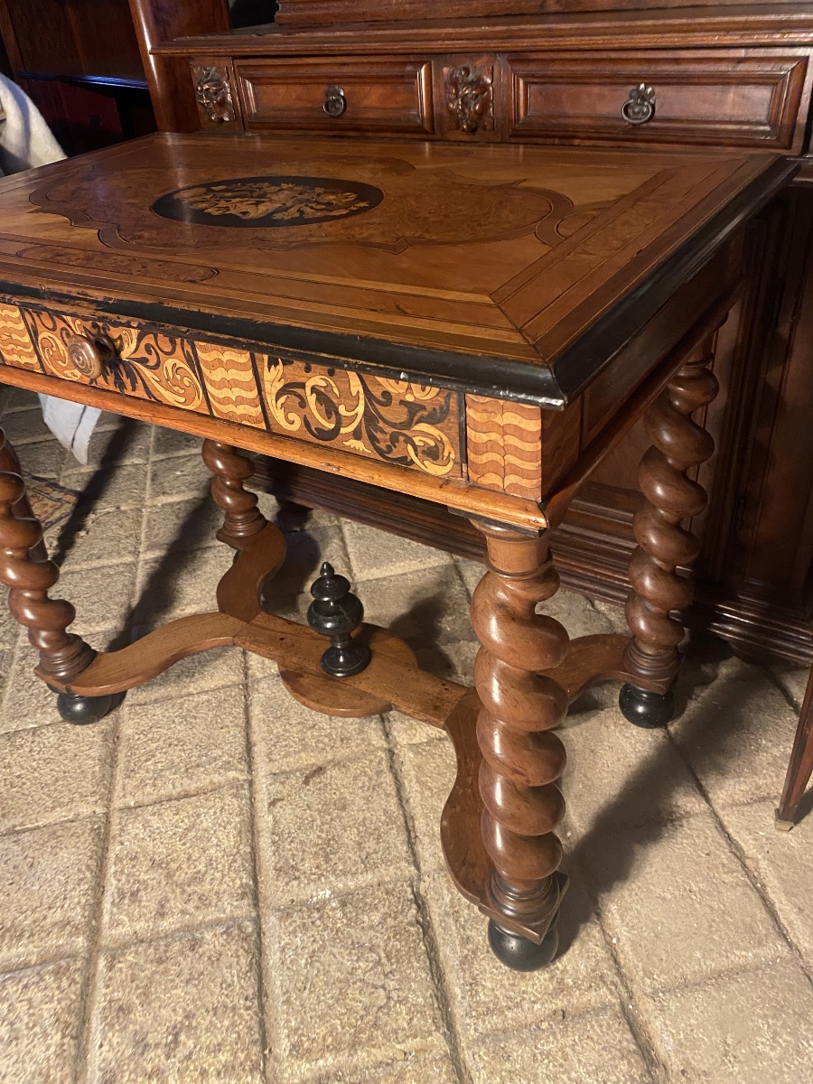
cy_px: 542
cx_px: 406
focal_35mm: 26
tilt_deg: -35.3
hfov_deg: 53.1
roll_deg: +4.7
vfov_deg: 67.3
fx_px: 814
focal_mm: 4.25
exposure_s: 1/25
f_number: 1.8
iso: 500
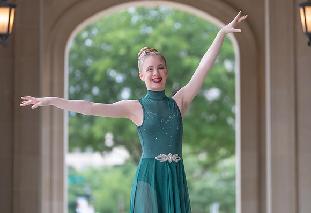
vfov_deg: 9.2
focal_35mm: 151
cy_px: 107
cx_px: 152
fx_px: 1313
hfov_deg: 13.5
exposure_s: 1/320
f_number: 2.8
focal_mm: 140
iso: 320
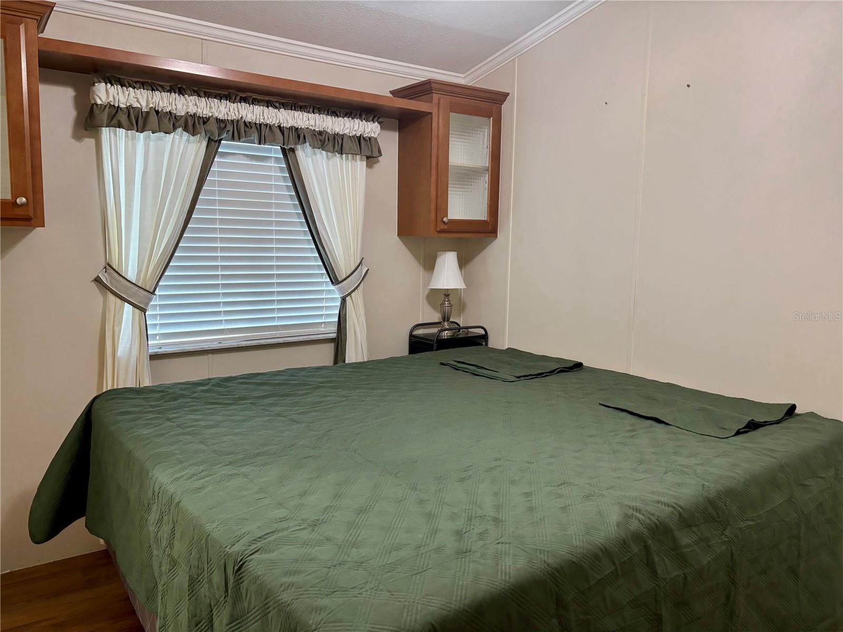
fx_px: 633
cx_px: 422
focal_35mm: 26
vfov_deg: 53.1
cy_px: 316
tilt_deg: -7.0
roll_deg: -1.0
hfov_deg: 67.3
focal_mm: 5.96
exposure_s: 1/60
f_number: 1.6
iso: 200
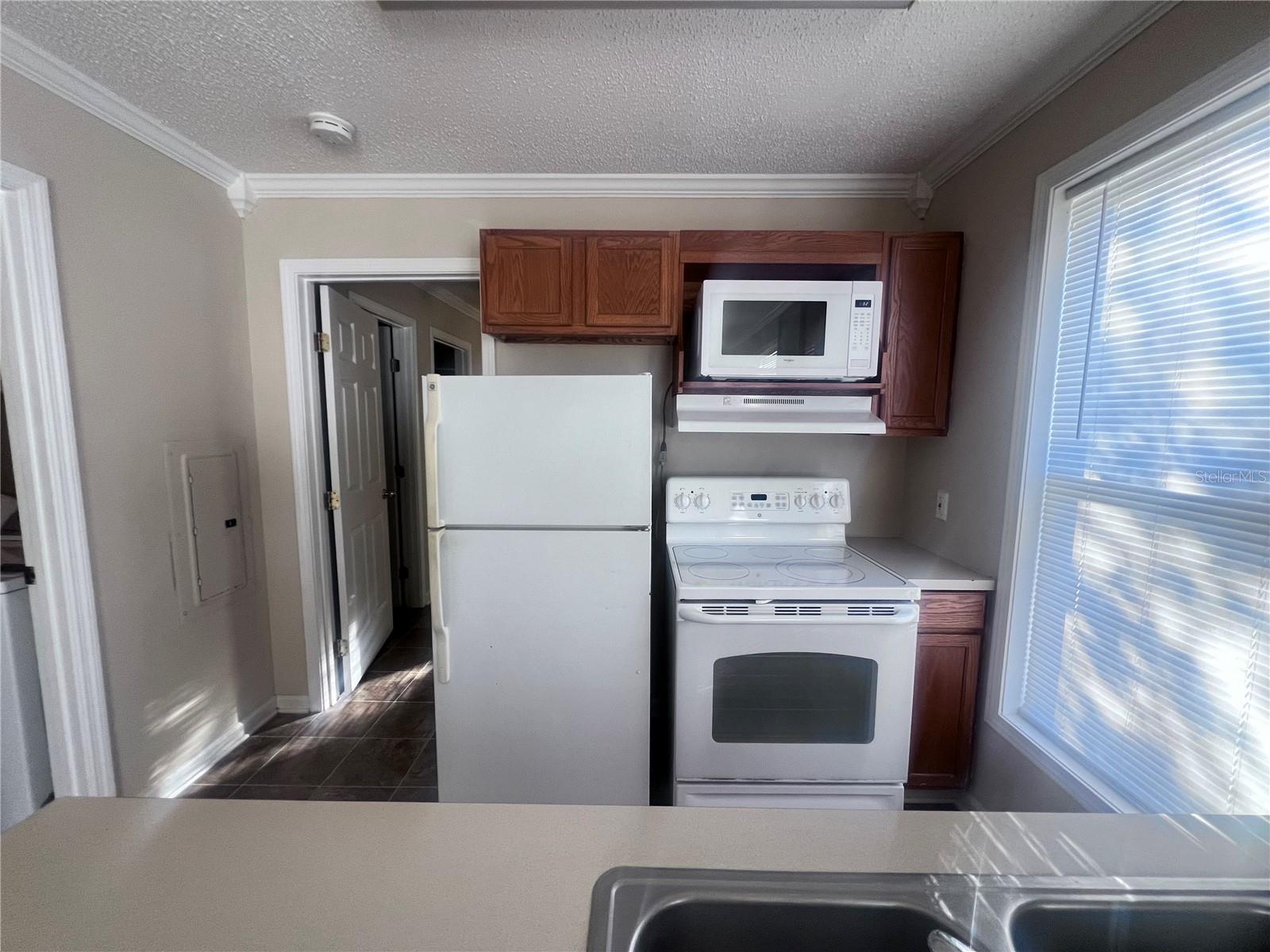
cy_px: 476
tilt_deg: -7.4
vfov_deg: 89.9
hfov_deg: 106.2
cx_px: 635
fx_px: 477
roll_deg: -0.8
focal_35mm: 13
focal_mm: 1.57
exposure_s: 1/99
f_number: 1.8
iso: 100
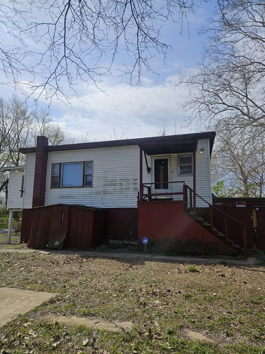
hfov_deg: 58.9
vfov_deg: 73.9
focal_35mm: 23
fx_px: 235
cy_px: 177
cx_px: 132
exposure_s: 1/3134
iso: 25
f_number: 1.8
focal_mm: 5.4
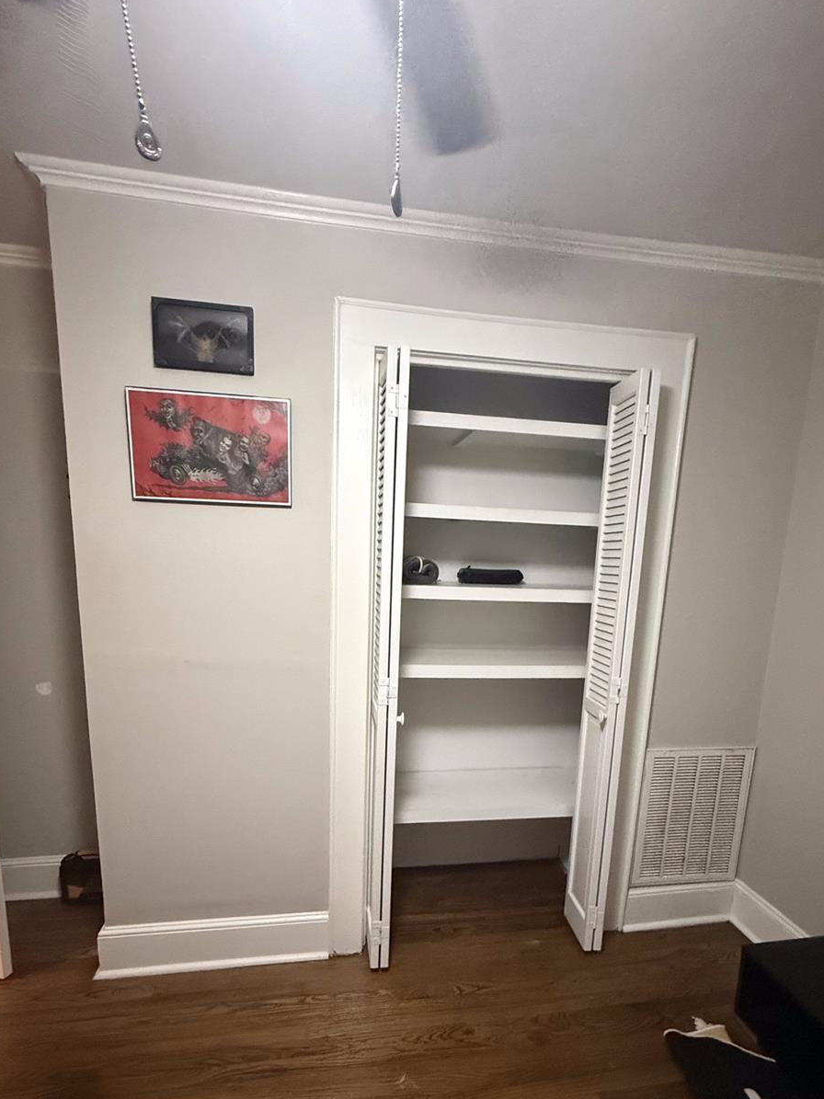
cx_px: 418
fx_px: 571
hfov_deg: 71.6
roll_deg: -2.3
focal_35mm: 18
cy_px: 665
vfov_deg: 86.5
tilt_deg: -9.6
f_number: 2.2
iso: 1000
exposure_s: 1/60
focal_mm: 2.22
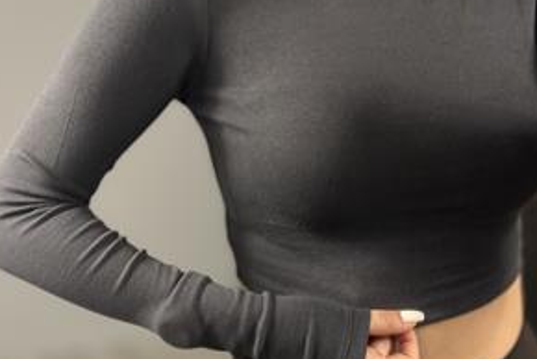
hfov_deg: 28.4
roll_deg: +5.5
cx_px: 272
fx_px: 1060
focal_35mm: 71
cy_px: 116
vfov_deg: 19.2
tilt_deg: -34.8
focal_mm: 6.86
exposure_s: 1/100
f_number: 1.78
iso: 200
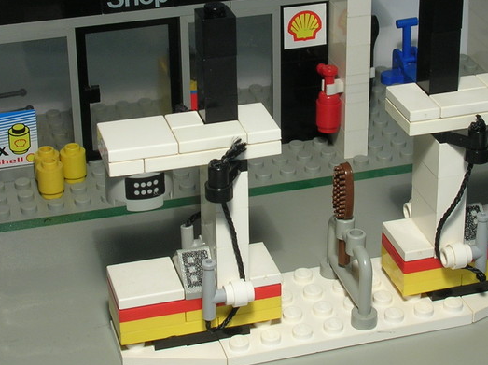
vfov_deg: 17.0
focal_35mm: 86
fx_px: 1211
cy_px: 84
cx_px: 286
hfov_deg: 22.8
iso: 50
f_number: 5.6
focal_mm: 8.4
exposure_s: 1/12
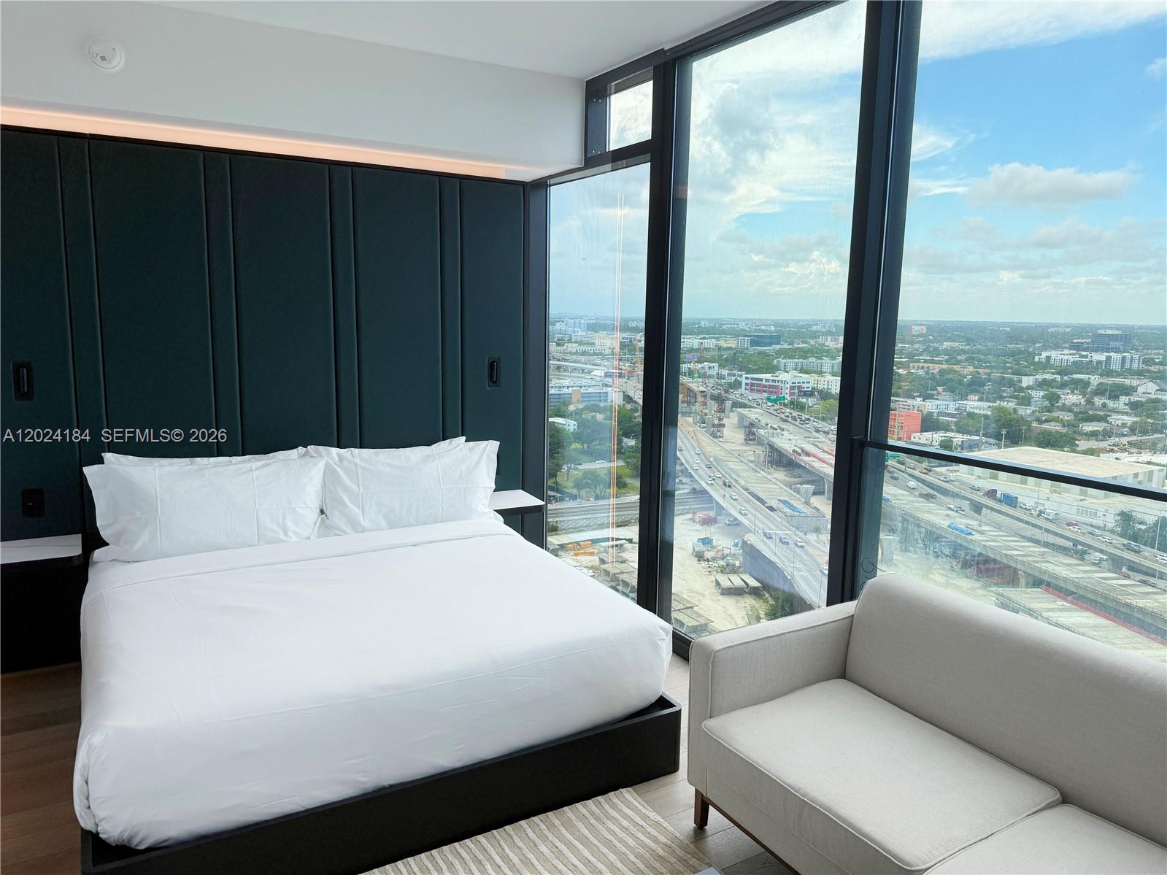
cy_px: 438
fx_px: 809
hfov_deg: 71.6
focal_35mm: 24
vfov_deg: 56.8
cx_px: 584
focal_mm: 6.76
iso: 80
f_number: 1.78
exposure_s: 1/967
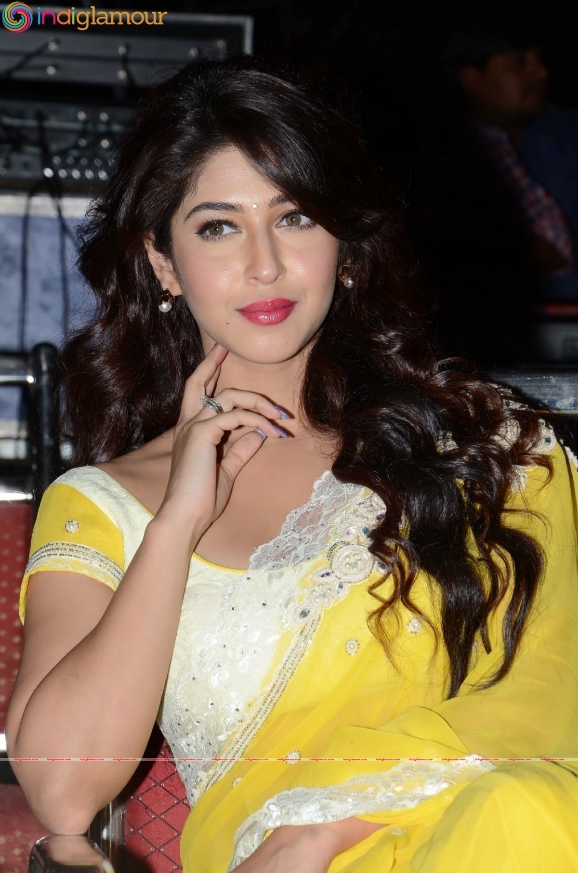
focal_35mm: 158
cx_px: 289
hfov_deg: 8.7
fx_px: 3812
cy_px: 436
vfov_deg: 13.1
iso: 200
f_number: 7.1
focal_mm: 105
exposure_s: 1/125
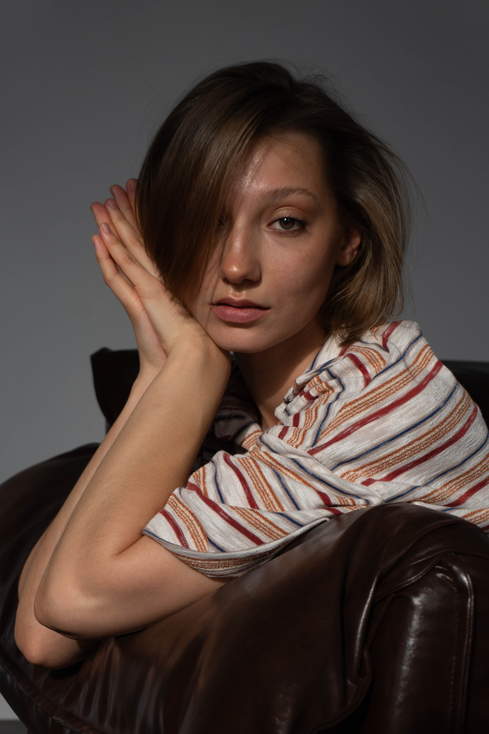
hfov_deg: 18.2
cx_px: 244
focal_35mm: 75
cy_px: 367
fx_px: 1528
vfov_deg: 27.0
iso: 100
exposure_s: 1/250
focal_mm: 50
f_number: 6.3
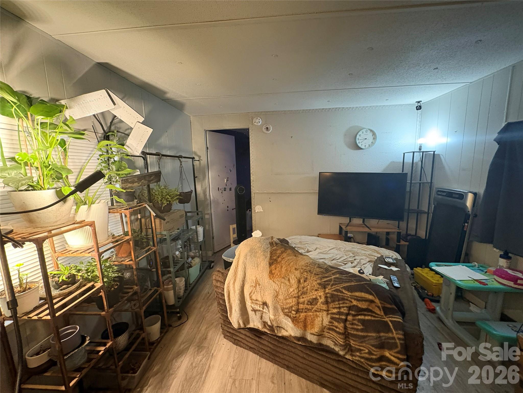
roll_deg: +2.4
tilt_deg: -6.4
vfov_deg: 85.7
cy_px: 196
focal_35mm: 14
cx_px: 262
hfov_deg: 102.1
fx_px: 212
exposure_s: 1/30
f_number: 2.2
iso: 1000
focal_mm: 2.22
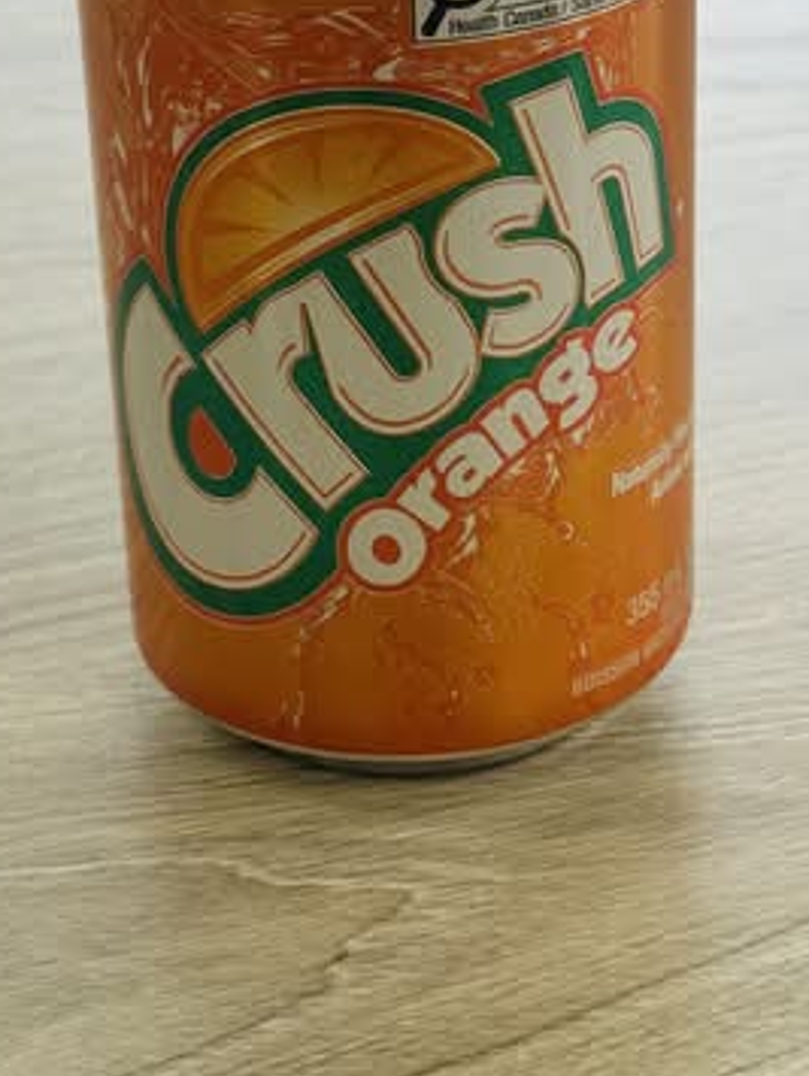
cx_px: 406
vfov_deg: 19.7
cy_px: 347
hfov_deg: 15.0
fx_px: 3079
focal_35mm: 99
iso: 64
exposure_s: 1/120
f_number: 1.78
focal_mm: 6.86
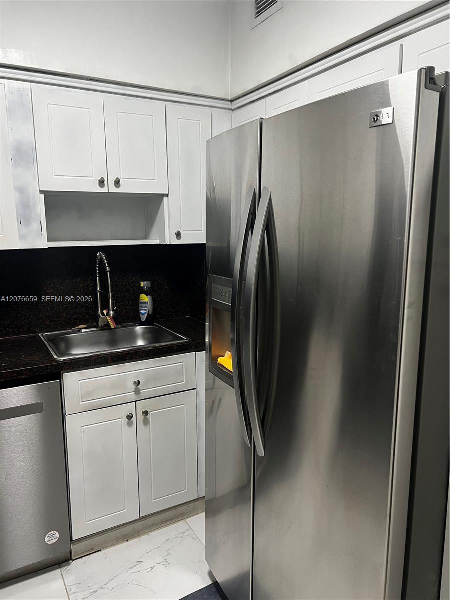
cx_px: 225
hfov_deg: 53.1
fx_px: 451
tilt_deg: -8.0
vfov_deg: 67.3
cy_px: 300
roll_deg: +0.9
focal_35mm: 26
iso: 100
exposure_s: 1/60
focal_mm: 5.7
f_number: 1.5
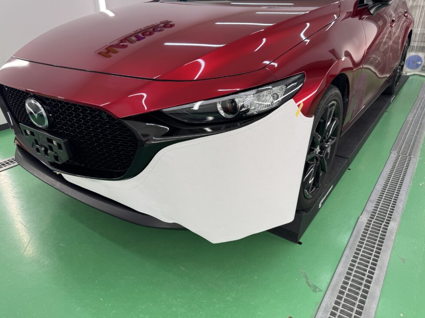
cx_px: 209
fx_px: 307
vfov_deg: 54.9
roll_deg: +1.1
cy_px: 153
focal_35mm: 25
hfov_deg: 69.4
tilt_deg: -26.0
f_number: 1.78
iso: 64
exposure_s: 1/182
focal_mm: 6.76
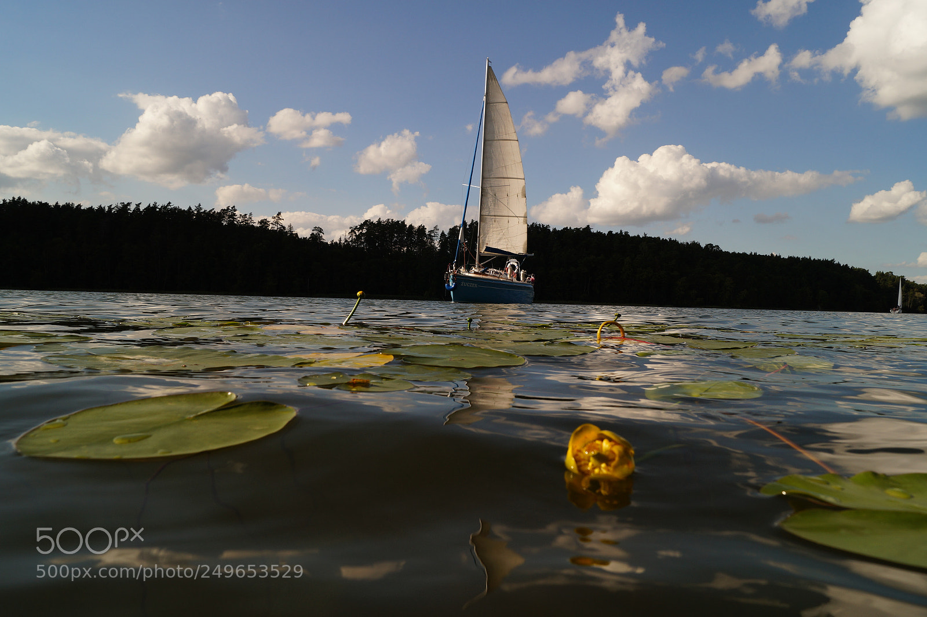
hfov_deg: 62.0
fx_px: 772
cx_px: 464
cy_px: 308
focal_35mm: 30
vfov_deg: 43.6
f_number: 10
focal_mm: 20
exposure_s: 1/200
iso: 100
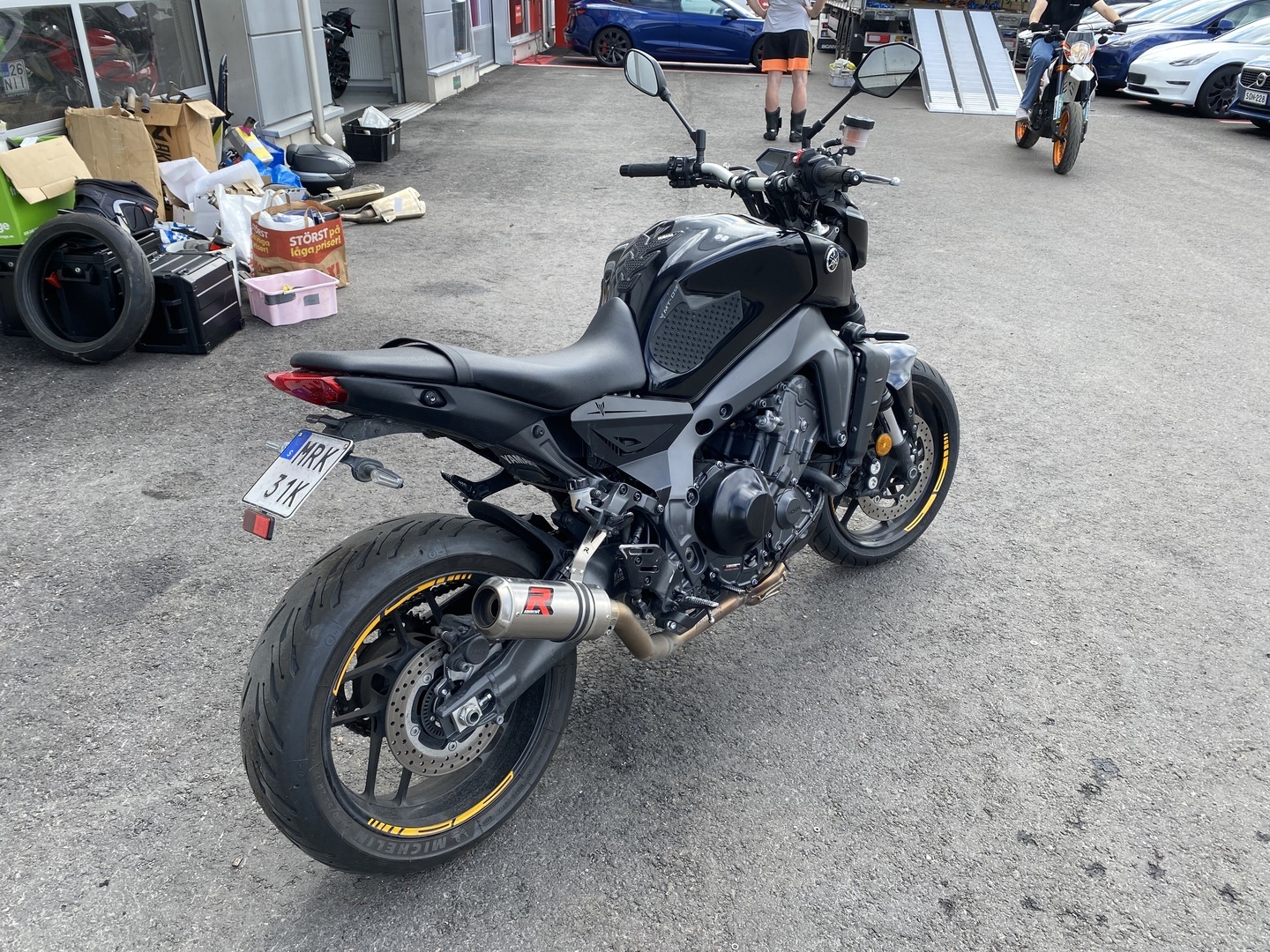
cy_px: 476
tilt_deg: -26.8
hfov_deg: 67.3
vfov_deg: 53.1
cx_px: 635
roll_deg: -1.1
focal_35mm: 26
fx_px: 954
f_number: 1.8
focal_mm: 4.25
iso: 32
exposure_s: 1/375
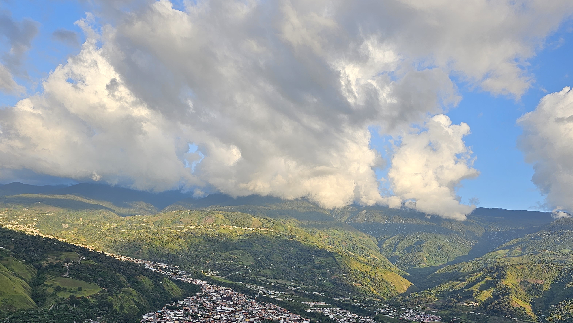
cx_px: 269
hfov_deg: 61.0
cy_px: 218
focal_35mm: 32
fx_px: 486
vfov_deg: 36.3
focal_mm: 6.3
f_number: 1.7
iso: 10
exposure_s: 1/336
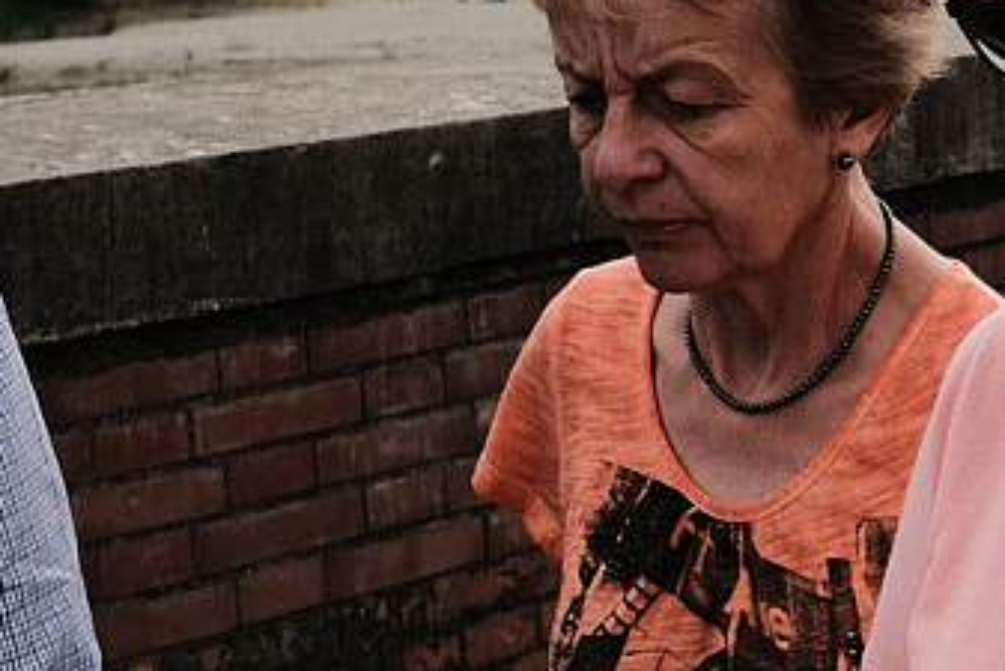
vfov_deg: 8.3
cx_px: 1428
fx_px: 4636
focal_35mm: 166
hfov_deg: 11.9
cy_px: 218
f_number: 5.6
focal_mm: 23
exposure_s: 1/500
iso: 250
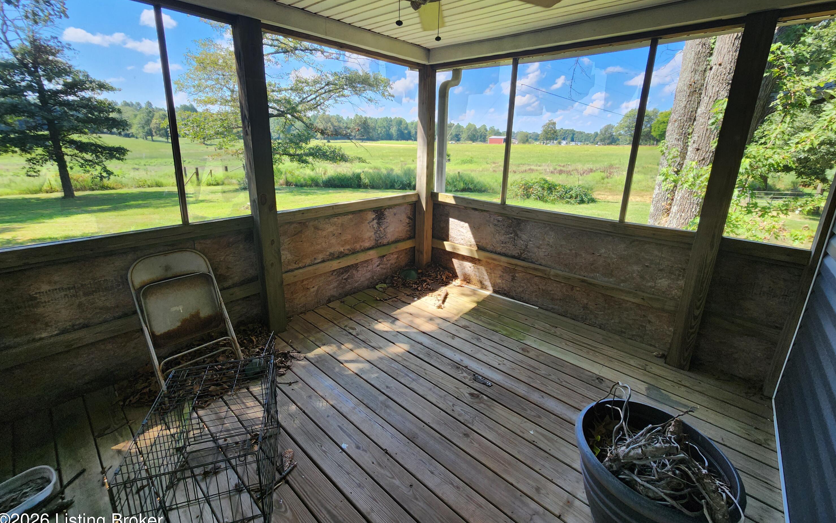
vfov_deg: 78.3
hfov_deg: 105.3
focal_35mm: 14
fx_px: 319
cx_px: 420
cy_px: 231
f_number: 2.2
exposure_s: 1/293
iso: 50
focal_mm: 2.2
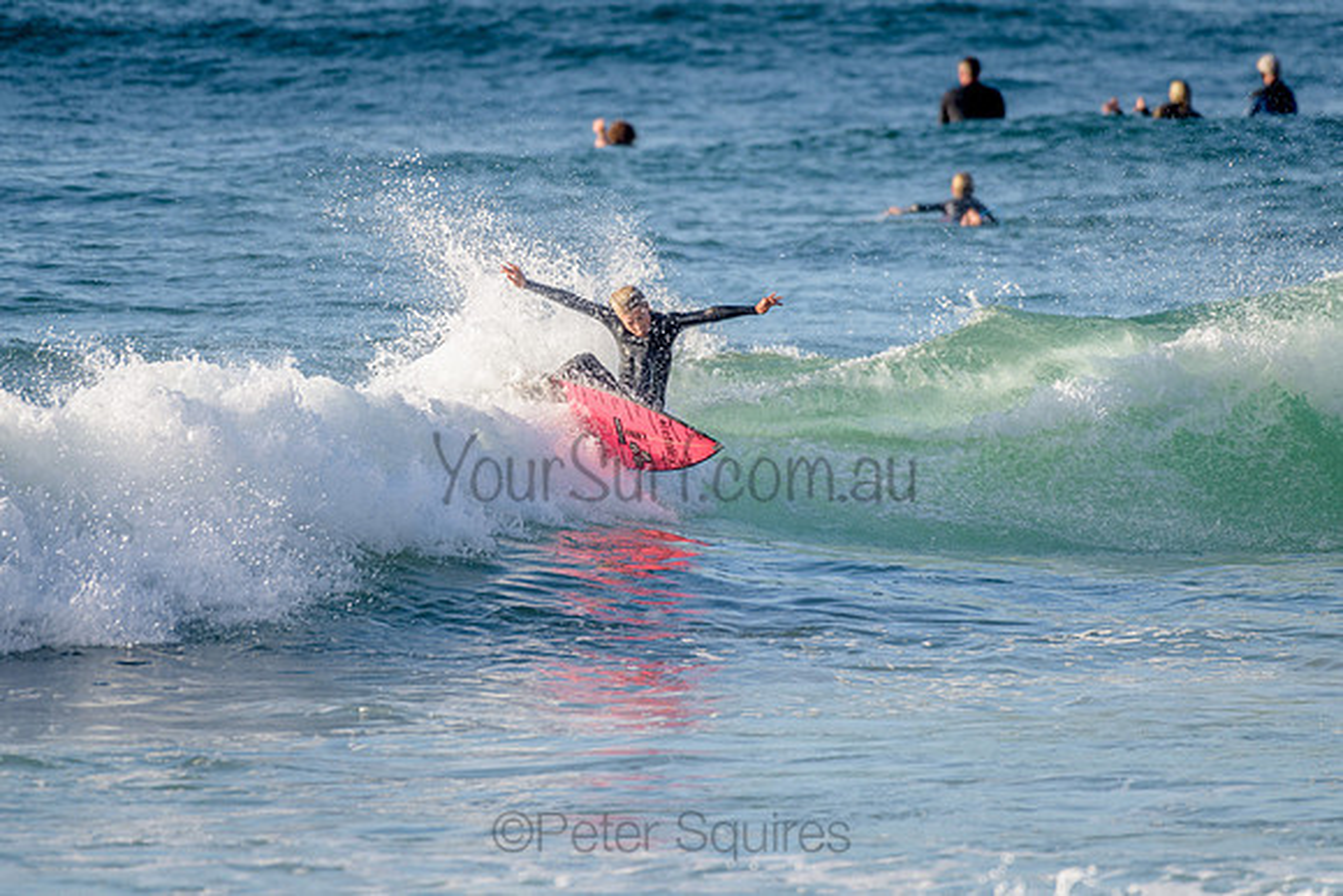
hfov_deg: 3.4
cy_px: 347
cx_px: 680
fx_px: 22871
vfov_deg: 2.2
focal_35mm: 613
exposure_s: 1/1250
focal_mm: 500
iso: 200
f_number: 5.6
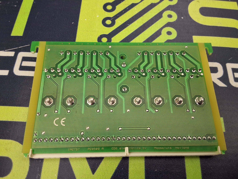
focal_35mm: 28
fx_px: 193
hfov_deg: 63.4
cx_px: 119
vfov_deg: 49.7
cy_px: 90
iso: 400
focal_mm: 2.91
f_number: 1.9
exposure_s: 1/20
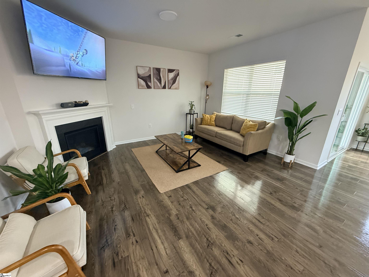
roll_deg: +0.0
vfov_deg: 85.7
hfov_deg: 102.1
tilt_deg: -16.2
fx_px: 149
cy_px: 138
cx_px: 184
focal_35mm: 14
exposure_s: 1/120
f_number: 2.2
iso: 500
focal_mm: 2.22
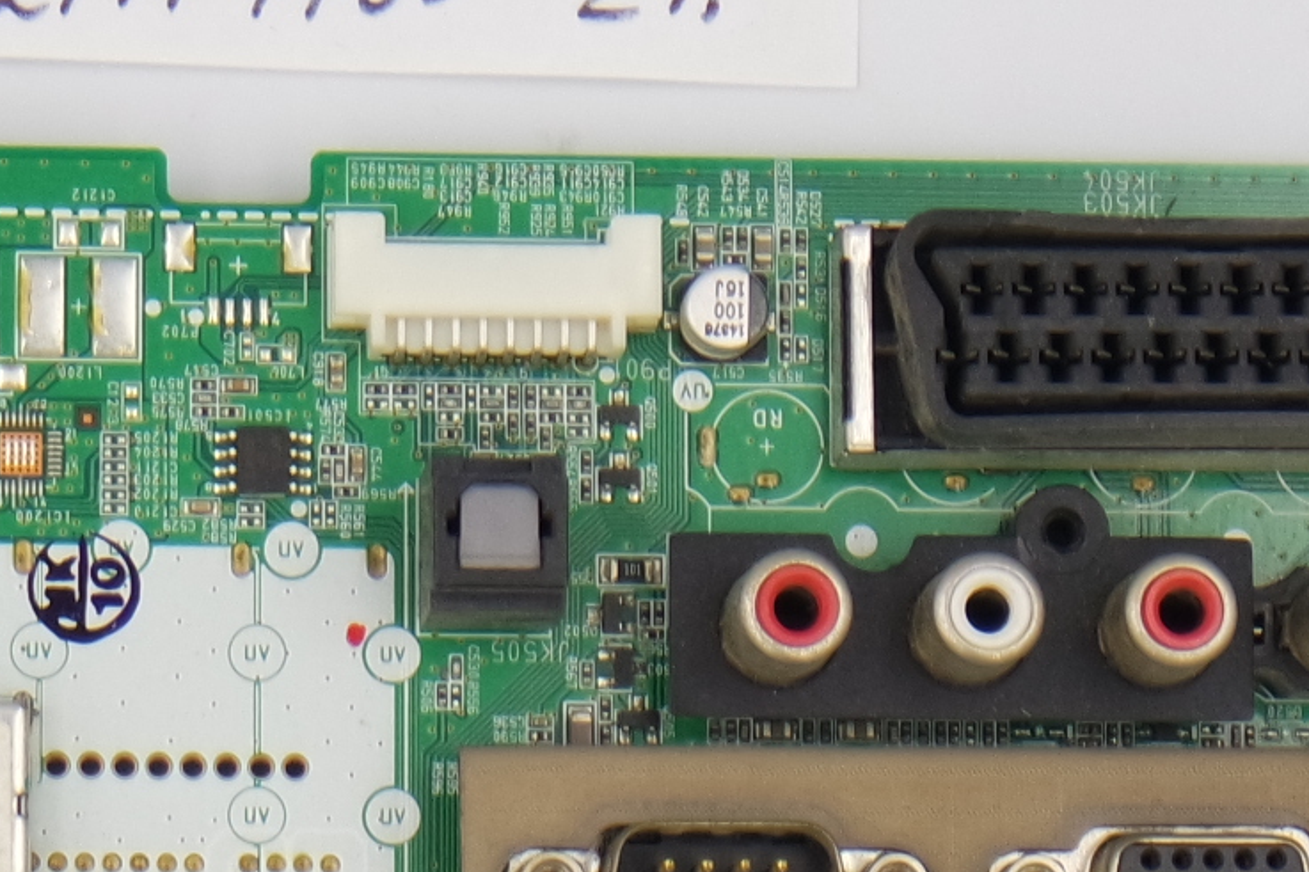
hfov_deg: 10.0
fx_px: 7488
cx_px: 483
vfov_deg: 6.6
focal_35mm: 206
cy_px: 1147
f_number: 5
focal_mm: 19
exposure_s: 1/125
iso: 160
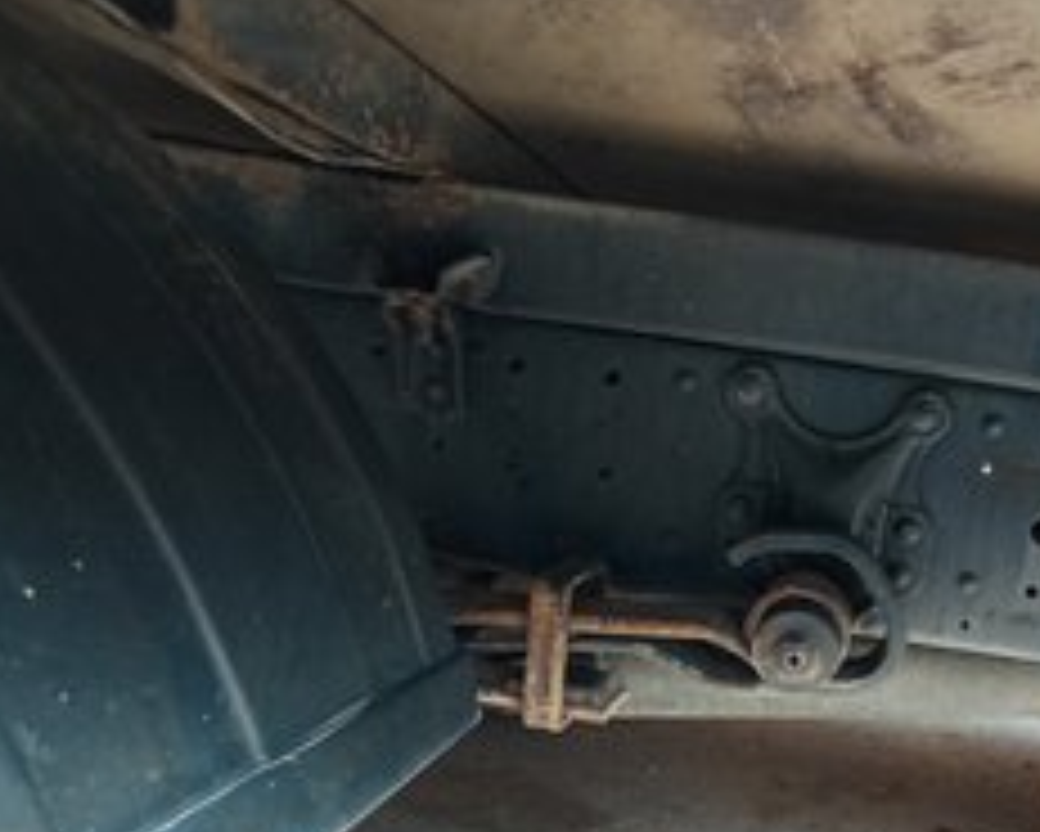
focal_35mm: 27
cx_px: 851
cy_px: 634
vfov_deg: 50.8
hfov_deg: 58.5
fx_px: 831
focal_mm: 1.65
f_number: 2.2
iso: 101
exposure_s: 1/100
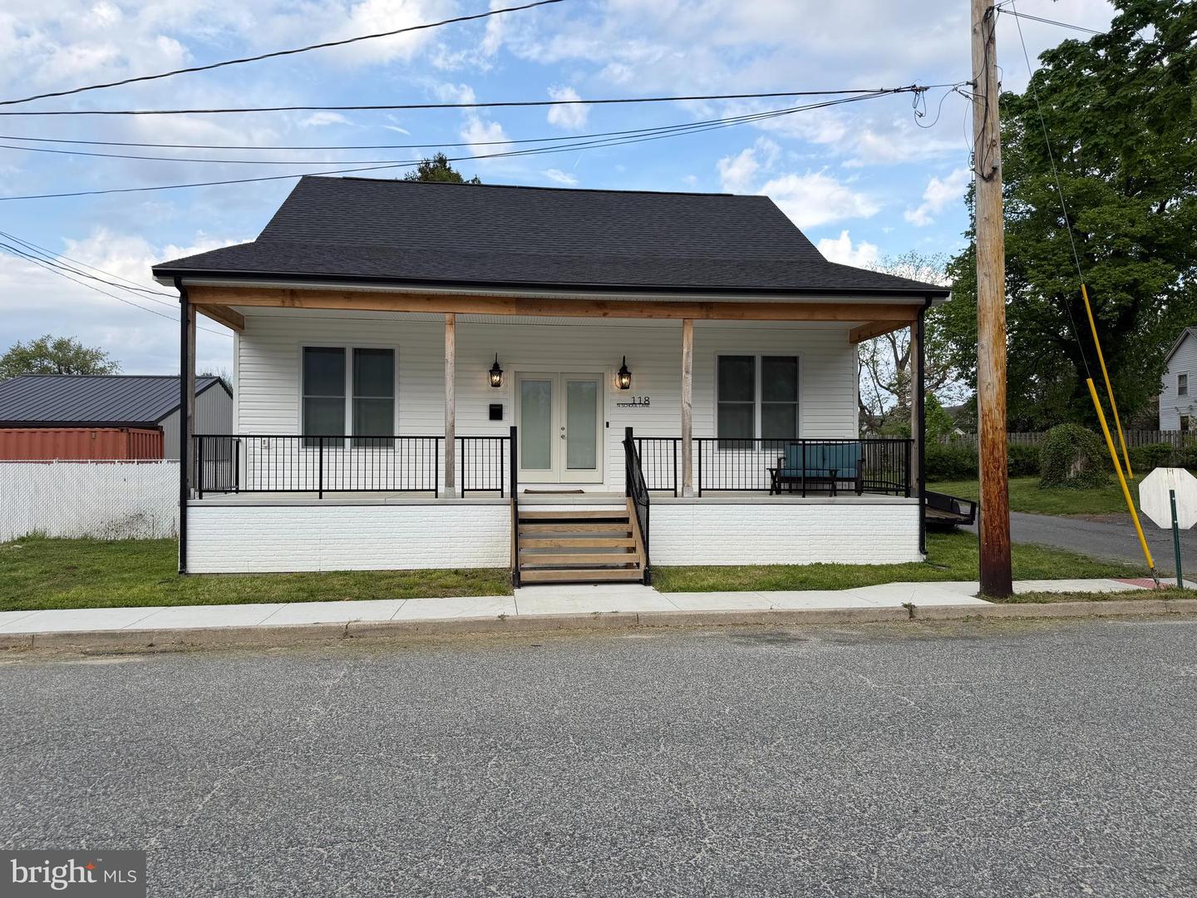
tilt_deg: +0.2
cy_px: 449
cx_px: 598
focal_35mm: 24
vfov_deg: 56.8
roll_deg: +0.1
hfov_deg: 71.6
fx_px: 830
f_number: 1.78
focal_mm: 6.76
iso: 80
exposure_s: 1/2110
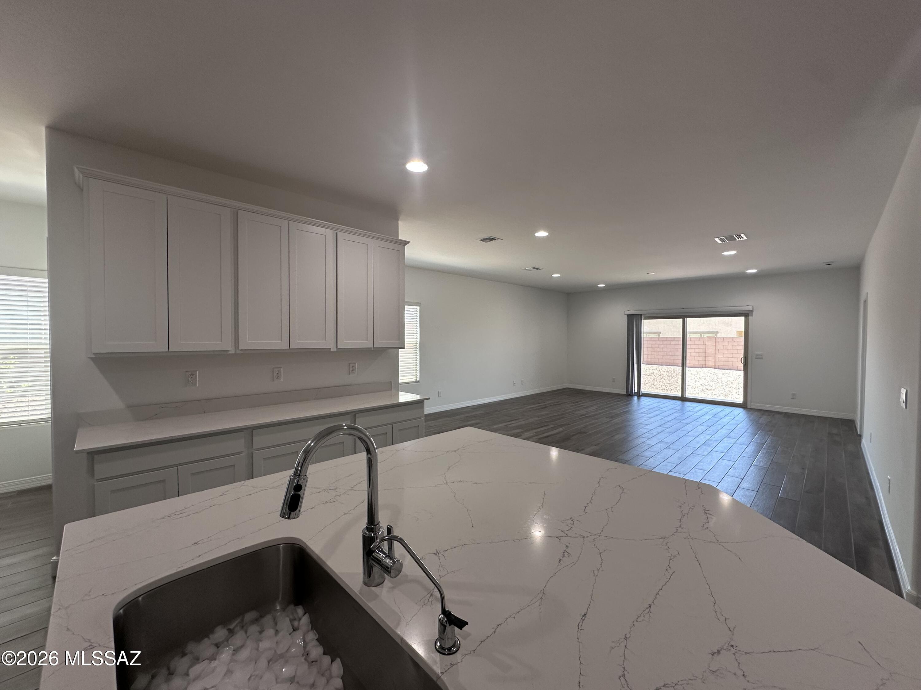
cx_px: 460
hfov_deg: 102.1
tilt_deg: -1.1
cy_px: 345
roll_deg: -0.2
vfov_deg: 85.7
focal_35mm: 14
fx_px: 372
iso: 100
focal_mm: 2.22
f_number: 2.2
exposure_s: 1/120
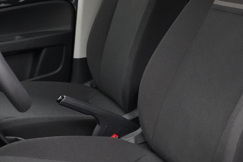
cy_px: 79
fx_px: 439
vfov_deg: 20.9
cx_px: 77
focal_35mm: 65
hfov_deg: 30.7
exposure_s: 1/160
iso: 10000
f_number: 3.5
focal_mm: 29
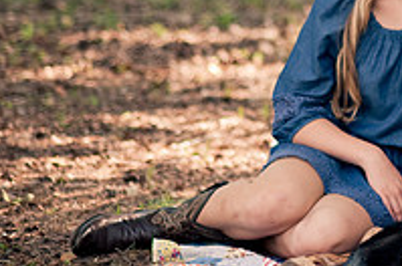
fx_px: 2765
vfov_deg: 5.5
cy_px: -6
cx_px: 566
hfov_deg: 8.2
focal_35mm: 248
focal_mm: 85
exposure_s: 1/500
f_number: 2.2
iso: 200
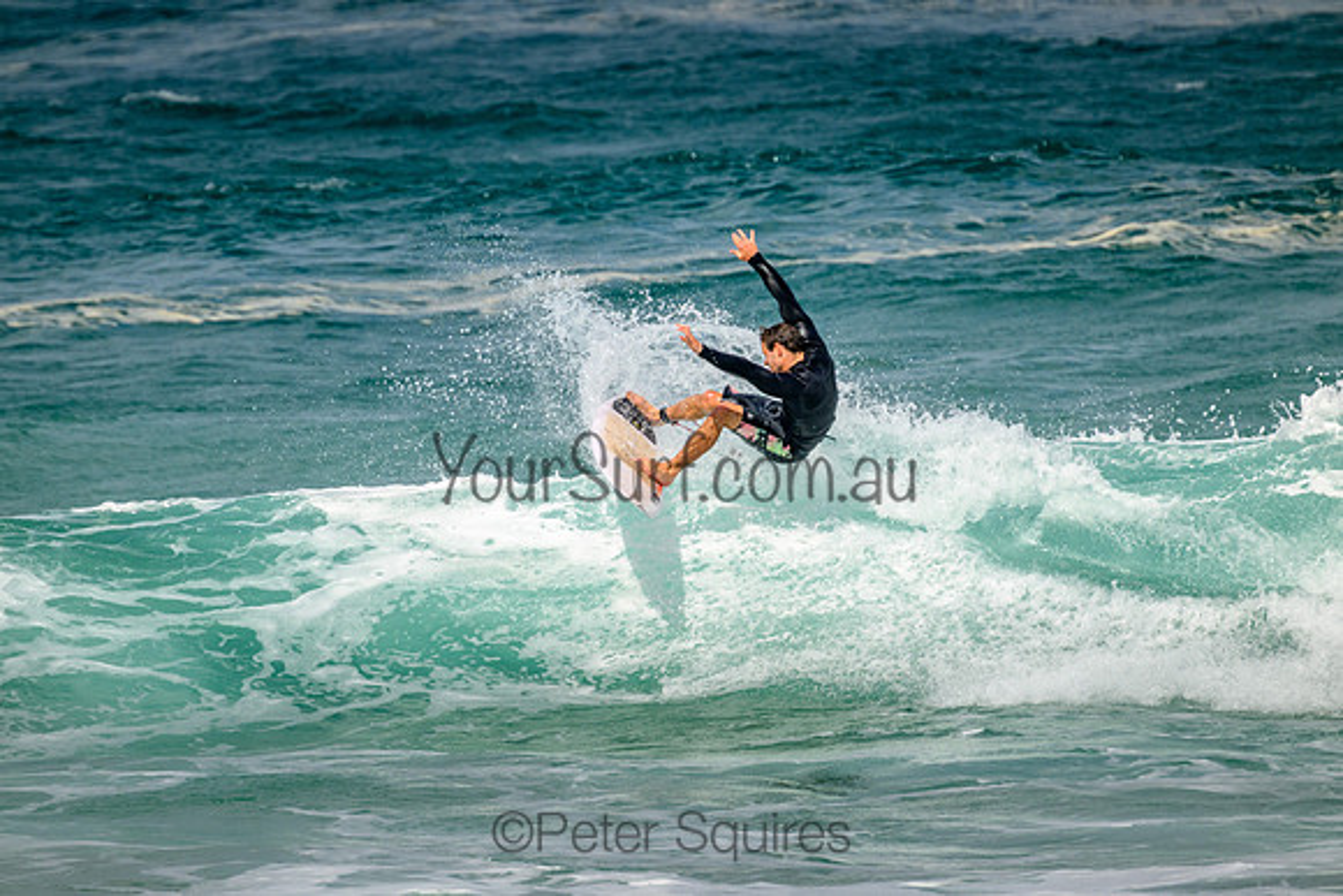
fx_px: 29850
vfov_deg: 1.7
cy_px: 448
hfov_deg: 2.6
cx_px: 672
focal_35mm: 800
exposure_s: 1/2000
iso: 720
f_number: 11
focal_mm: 800
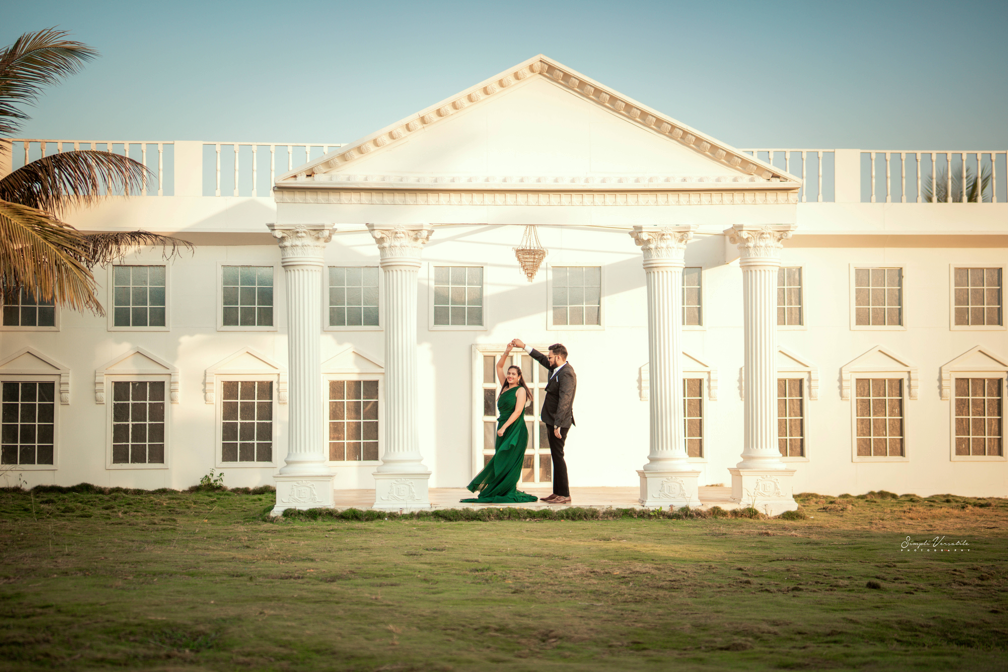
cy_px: 336
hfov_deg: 39.6
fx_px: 1400
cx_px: 504
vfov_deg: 27.0
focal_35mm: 50
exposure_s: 1/2500
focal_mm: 50
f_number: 1.4
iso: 250
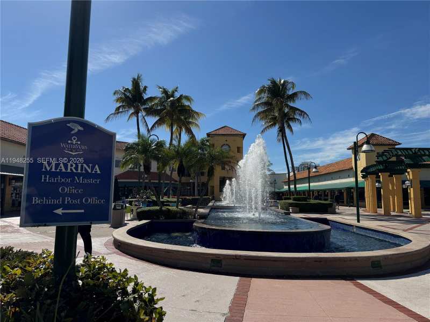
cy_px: 161
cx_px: 215
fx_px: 298
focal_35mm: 24
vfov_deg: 56.8
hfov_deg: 71.6
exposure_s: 1/7092
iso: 80
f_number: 1.78
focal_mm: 6.76
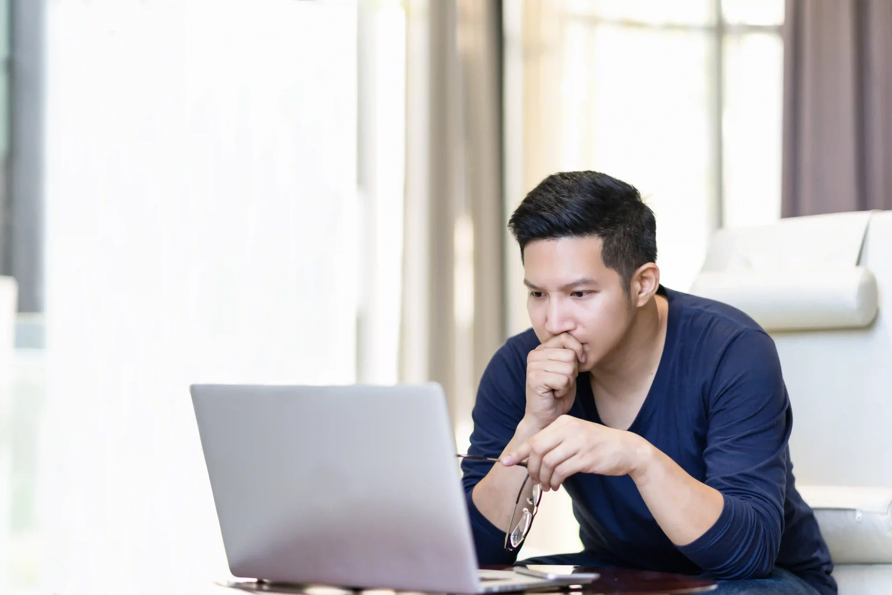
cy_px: 298
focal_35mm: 85
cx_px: 446
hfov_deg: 23.9
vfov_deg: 16.1
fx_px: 2106
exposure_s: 1/80
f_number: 1.8
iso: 320
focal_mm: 85
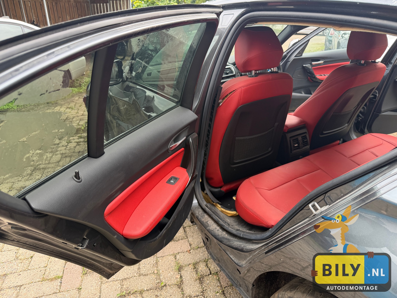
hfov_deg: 71.6
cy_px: 149
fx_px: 275
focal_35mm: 24
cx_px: 198
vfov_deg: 56.8
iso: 80
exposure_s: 1/143
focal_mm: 6.76
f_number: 1.78
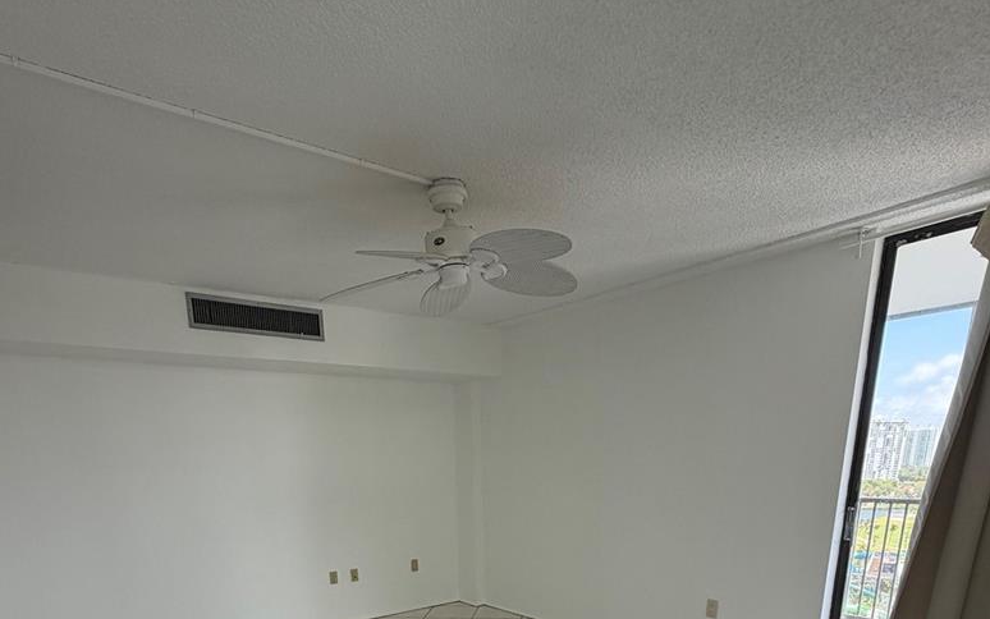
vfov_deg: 44.0
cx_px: 463
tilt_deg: -17.0
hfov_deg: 77.1
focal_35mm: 23
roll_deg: +1.6
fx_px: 621
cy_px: 639
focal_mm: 2.22
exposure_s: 1/121
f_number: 2.2
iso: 64
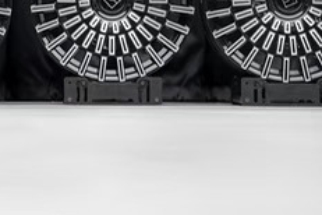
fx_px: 1458
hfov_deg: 12.5
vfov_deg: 8.4
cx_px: 21
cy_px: 0
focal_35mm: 163
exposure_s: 1/200
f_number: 2.8
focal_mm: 62
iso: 320
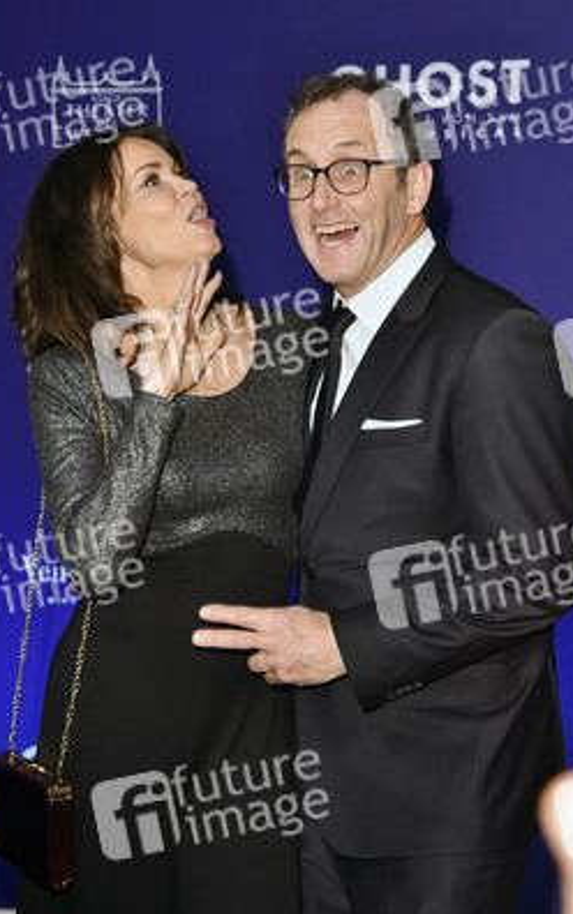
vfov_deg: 28.6
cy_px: 459
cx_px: 277
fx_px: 1796
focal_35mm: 72
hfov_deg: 18.1
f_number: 6.3
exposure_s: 1/160
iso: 500
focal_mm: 70
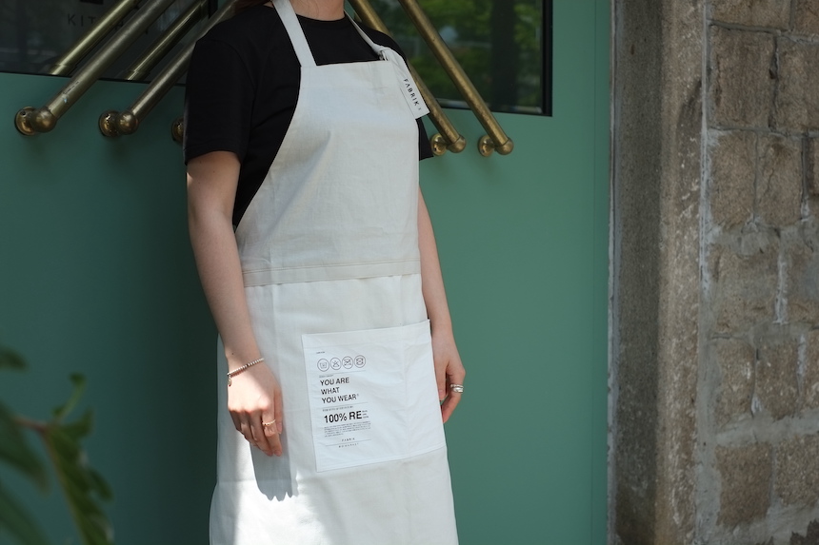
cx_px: 410
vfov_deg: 25.5
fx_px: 1205
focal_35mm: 53
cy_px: 272
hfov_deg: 37.5
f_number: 3.2
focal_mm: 35
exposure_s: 1/950
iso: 200
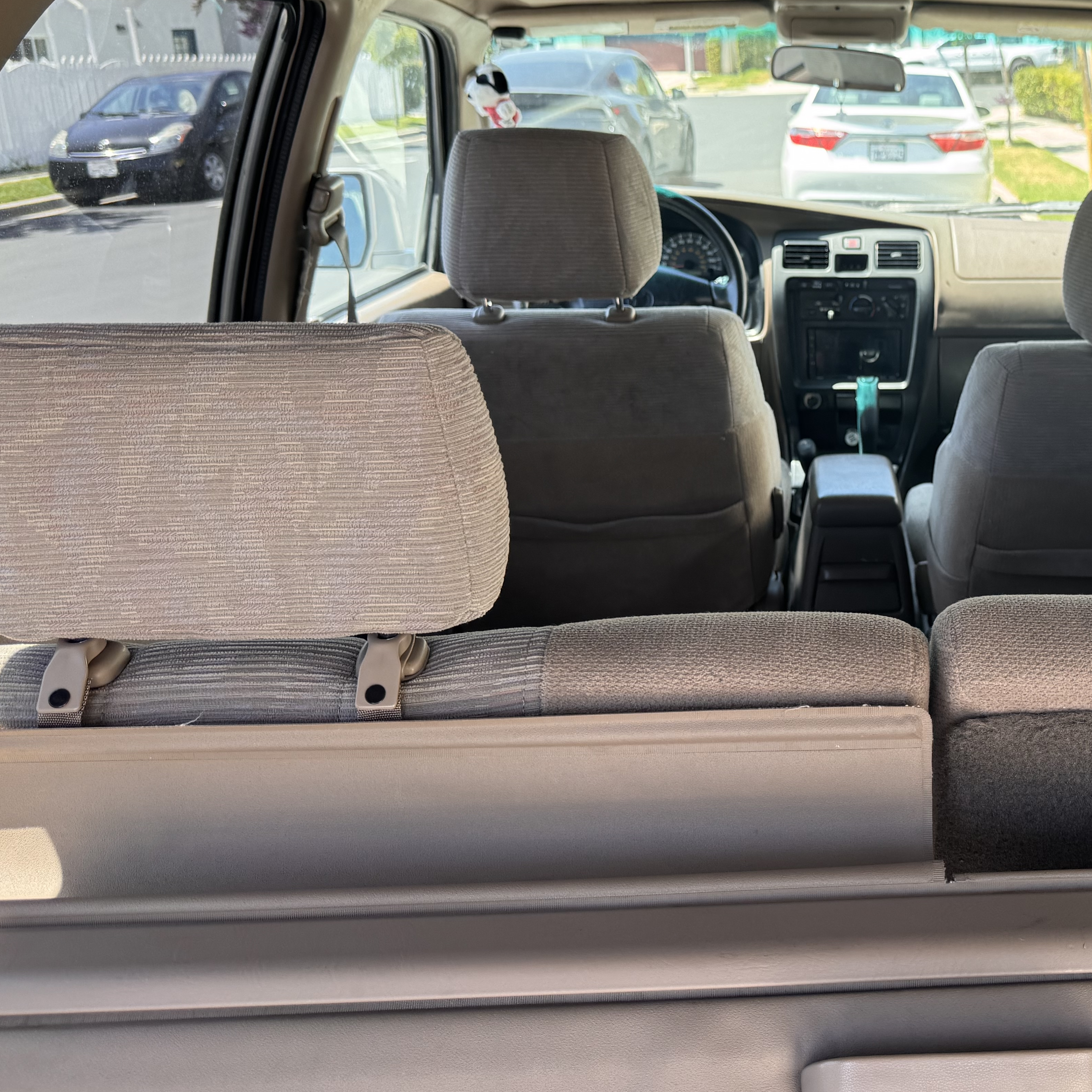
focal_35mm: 38
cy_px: 400
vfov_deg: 43.5
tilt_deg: -15.8
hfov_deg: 41.5
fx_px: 1356
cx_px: 908
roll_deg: +0.7
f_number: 1.78
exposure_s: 1/236
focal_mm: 6.76
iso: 80
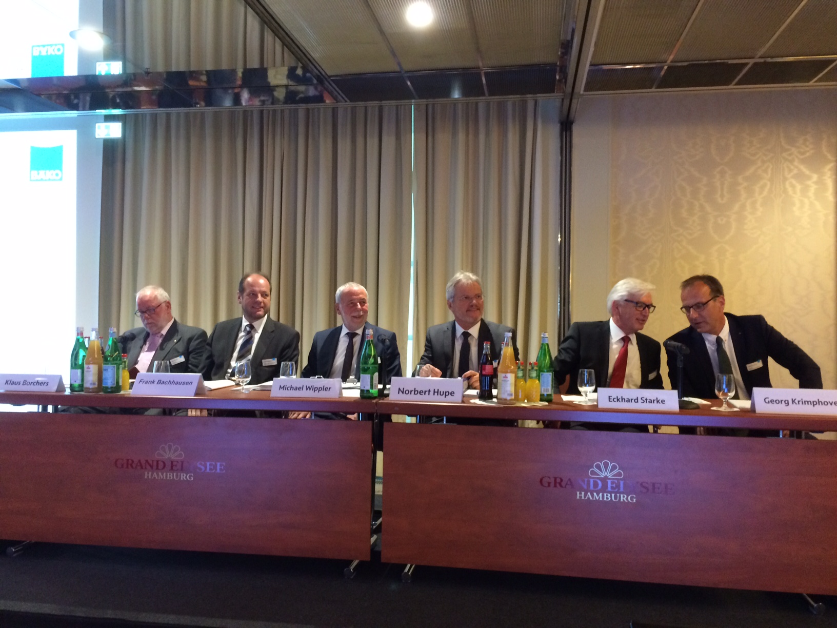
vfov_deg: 48.2
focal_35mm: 29
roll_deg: -0.2
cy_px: 314
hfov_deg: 61.7
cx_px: 418
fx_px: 701
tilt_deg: +0.3
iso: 320
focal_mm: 4.15
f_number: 2.2
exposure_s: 1/20
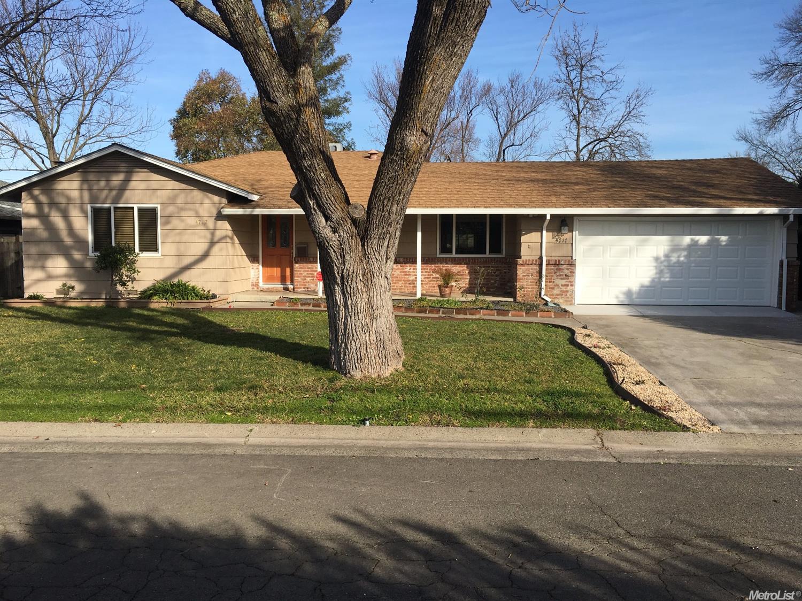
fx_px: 672
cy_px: 300
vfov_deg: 48.2
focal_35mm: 29
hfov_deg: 61.7
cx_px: 401
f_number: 2.2
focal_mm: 4.15
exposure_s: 1/1202
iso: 25
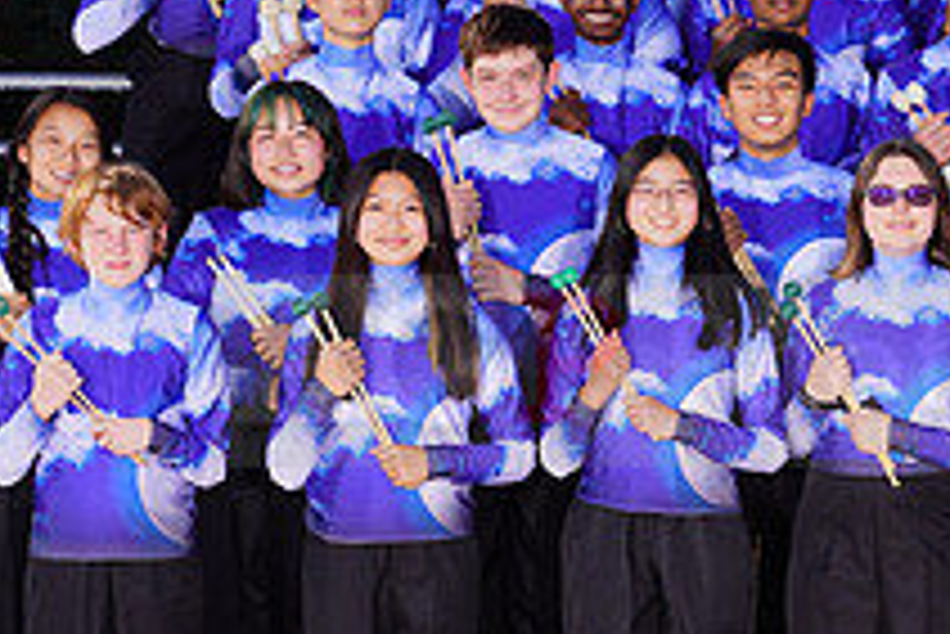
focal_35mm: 192
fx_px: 5070
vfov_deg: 7.2
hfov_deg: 10.6
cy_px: 333
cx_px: 968
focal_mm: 70
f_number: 8
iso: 100
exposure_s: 1/200
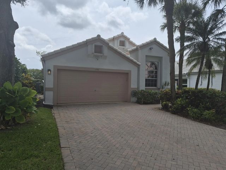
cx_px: 113
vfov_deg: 58.9
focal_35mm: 23
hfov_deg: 73.9
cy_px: 85
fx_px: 150
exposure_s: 1/7152
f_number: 1.8
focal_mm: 5.4
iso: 80
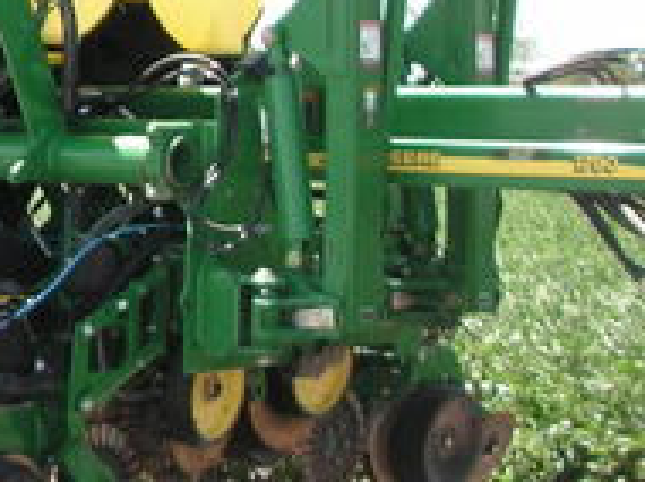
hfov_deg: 16.8
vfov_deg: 13.5
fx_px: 2028
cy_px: 115
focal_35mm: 109
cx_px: -251
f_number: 3.3
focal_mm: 6.3
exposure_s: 1/180
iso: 50
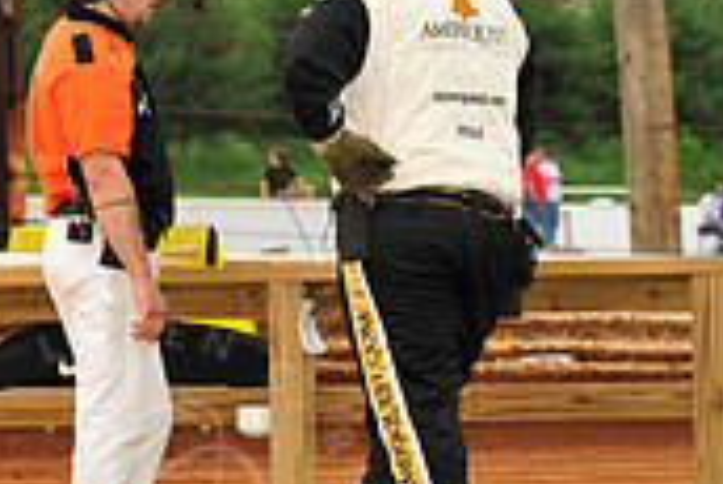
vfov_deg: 3.0
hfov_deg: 4.5
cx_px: 135
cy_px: 181
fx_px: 9145
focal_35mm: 455
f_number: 8
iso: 800
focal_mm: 135
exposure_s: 1/320
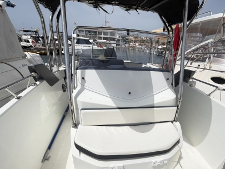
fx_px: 124
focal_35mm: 19
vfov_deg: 66.8
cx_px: 131
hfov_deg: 84.0
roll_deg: -3.7
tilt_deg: -28.4
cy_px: 113
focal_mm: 2.22
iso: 20
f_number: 2.2
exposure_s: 1/1001
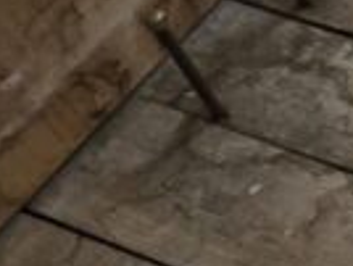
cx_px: 854
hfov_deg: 13.8
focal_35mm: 99
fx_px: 1011
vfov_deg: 14.3
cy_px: -100
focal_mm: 2.2
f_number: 2.2
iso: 500
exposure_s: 1/60
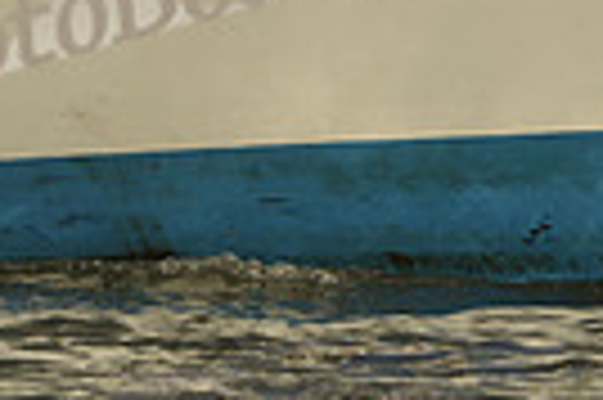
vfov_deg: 1.1
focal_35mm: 1211
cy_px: -169
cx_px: -405
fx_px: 20259
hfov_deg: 1.7
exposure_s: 1/1250
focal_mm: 280
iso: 200
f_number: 8
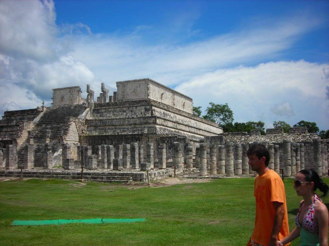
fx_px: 361
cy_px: 123
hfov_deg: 49.0
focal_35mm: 38
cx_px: 164
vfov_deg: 37.7
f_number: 6.4
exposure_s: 1/308
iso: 50
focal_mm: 6.3
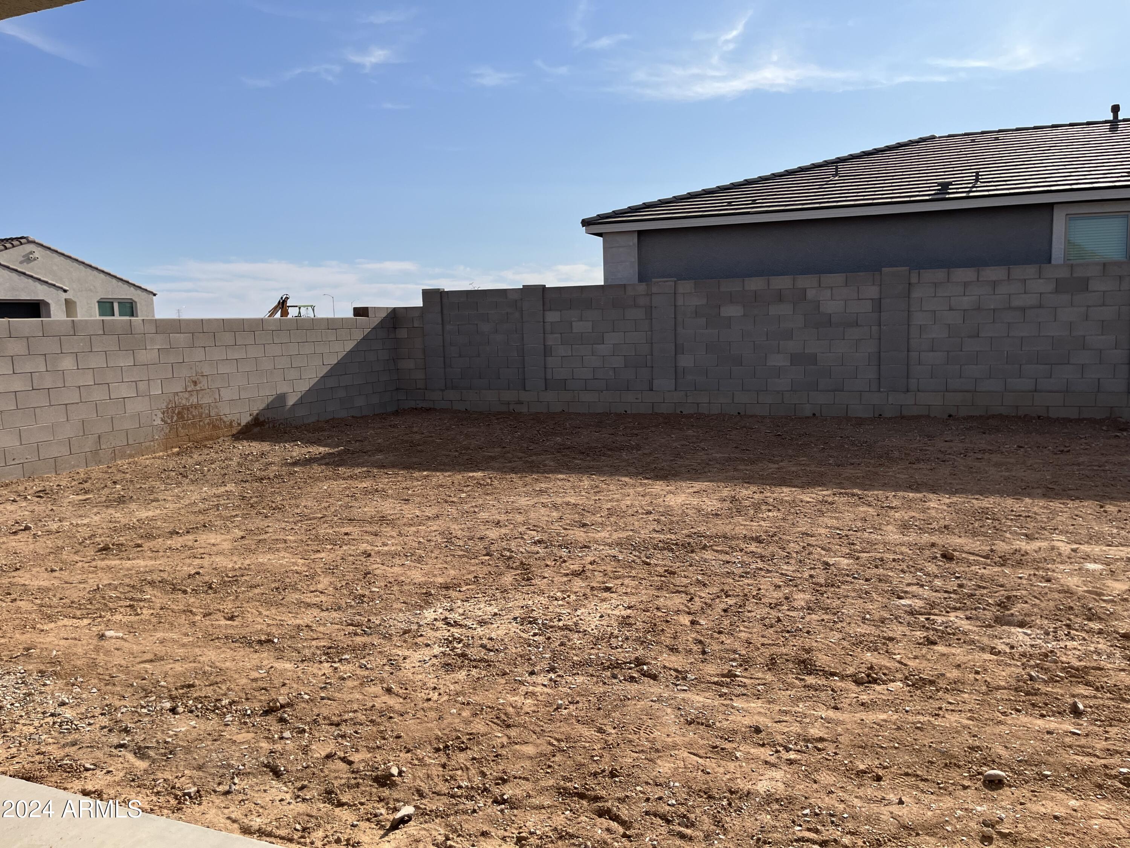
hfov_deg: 67.3
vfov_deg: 53.1
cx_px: 565
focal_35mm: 26
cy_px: 424
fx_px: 849
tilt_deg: -6.7
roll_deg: +1.5
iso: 50
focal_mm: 5.1
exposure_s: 1/4310
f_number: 1.6
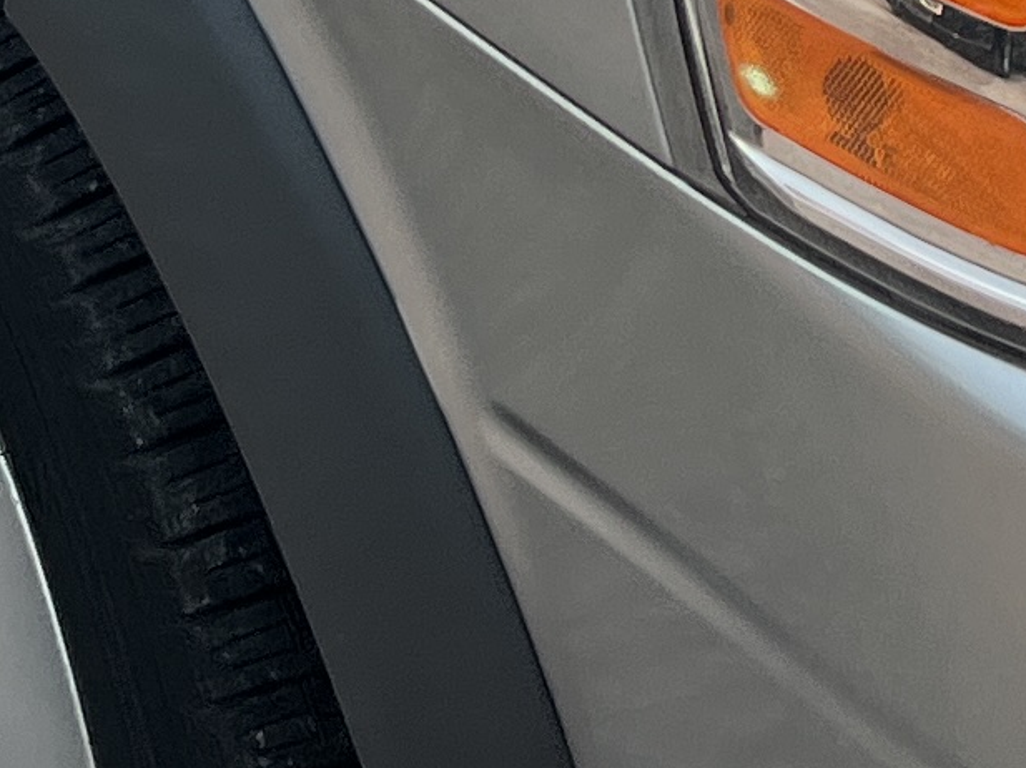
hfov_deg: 11.5
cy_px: -956
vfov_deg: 8.2
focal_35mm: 170
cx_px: 1061
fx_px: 5036
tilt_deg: -13.8
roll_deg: +0.6
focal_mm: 5.1
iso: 50
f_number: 1.6
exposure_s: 1/4149
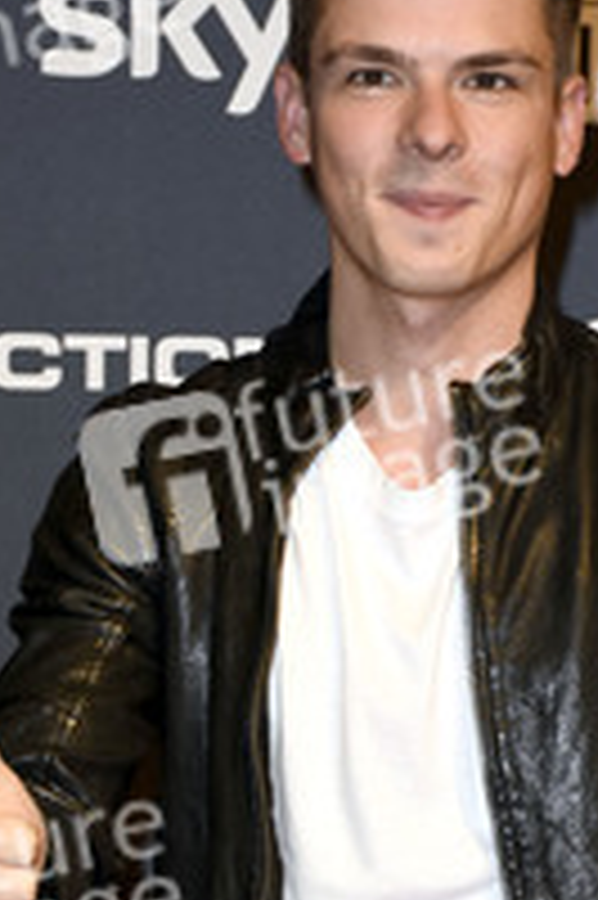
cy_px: 684
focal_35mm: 186
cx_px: 441
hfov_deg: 7.4
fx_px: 4642
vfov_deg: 11.0
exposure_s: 1/160
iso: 640
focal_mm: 62
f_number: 6.3
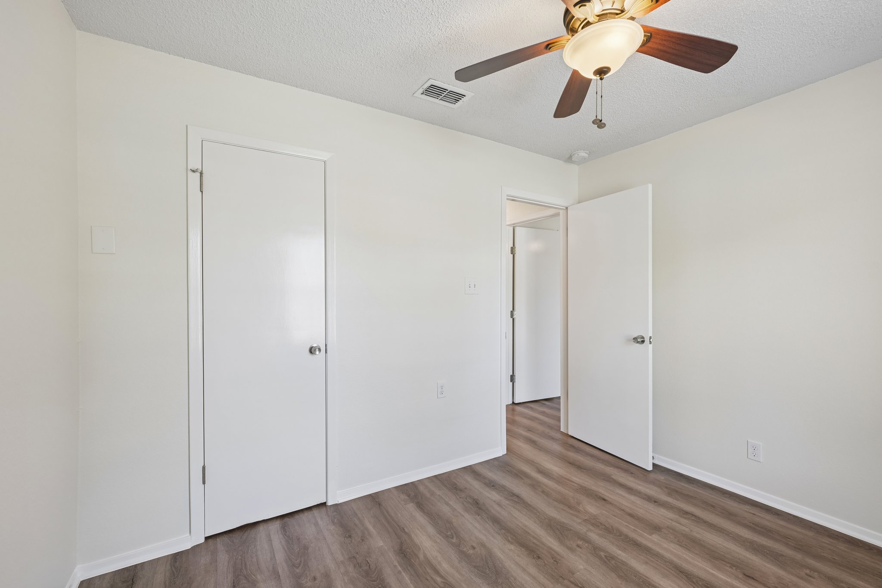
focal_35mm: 15
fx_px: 367
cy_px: 294
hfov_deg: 100.4
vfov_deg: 77.3
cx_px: 441
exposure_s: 1/15
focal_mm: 15
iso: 160
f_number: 6.7
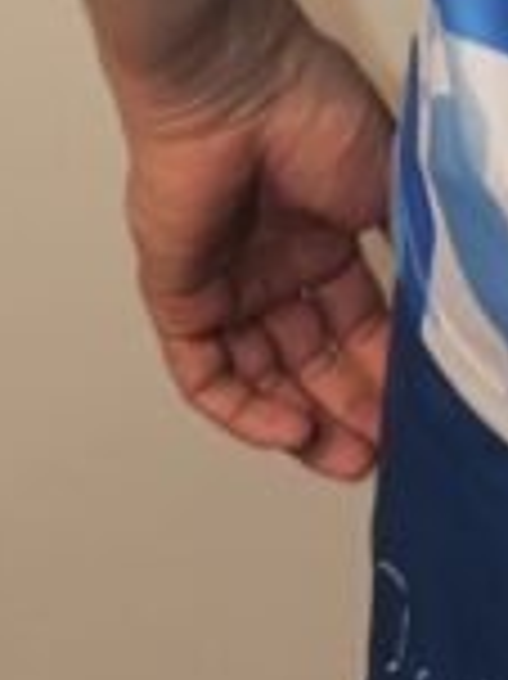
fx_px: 2391
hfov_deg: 11.1
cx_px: 1003
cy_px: -585
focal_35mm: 122
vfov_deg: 14.1
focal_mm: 6.3
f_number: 1.7
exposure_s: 1/101
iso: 200
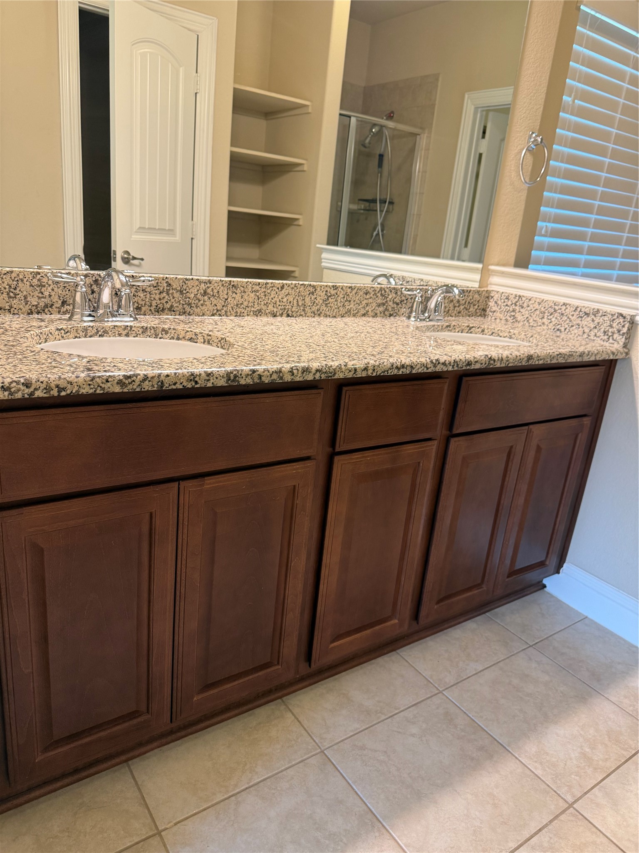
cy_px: 426
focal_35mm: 24
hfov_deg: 56.8
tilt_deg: -18.2
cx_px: 320
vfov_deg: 71.6
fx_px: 591
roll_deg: -7.6
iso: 160
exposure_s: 1/60
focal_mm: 6.76
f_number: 1.78
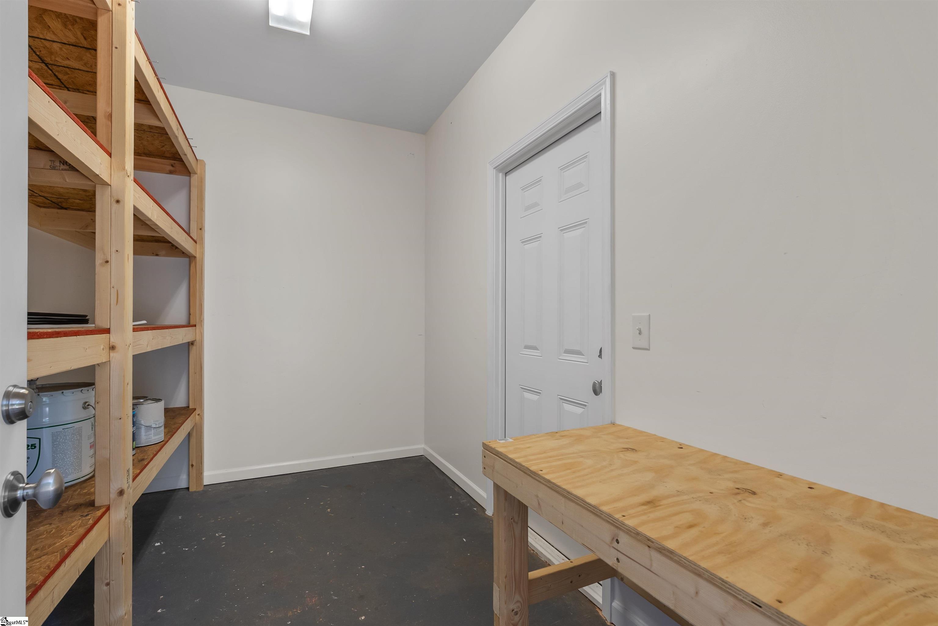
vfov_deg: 73.8
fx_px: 417
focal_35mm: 16
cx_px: 469
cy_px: 313
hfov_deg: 96.7
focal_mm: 16
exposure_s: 1/8
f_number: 8
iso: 200
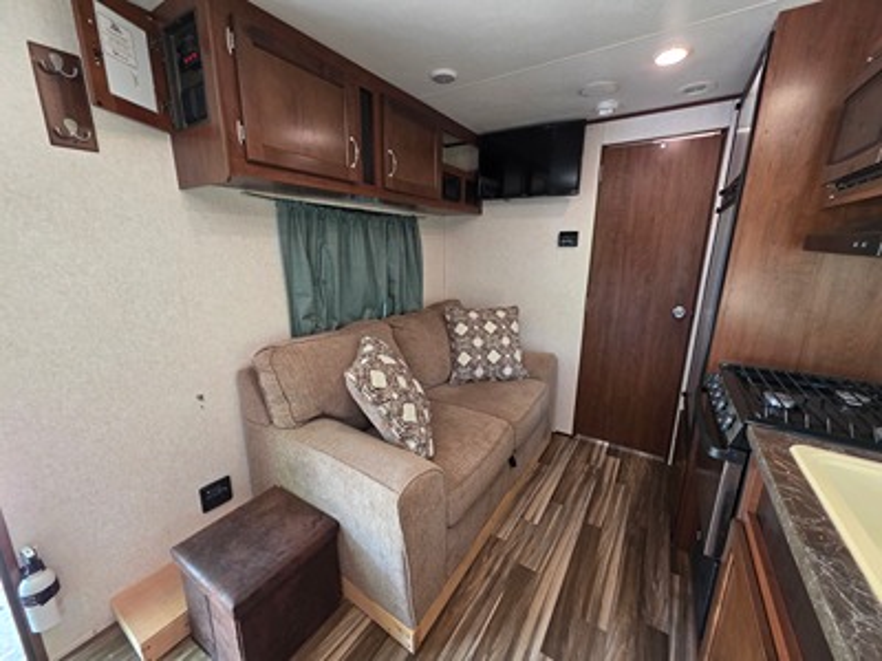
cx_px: 441
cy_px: 330
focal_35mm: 13
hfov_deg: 106.2
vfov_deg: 89.9
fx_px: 331
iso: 320
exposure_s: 1/60
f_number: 1.9
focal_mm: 2.2
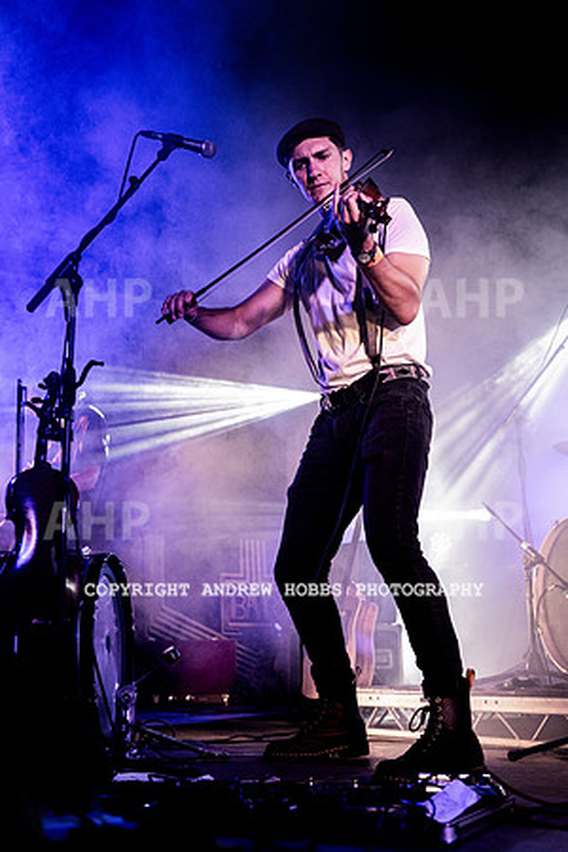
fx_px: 994
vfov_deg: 46.4
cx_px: 284
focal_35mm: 42
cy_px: 426
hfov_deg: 31.9
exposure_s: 1/1000
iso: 2200
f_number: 4
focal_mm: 42
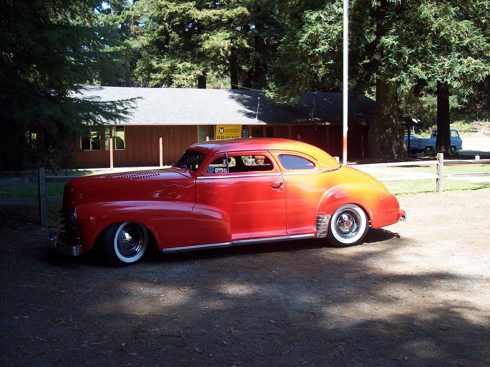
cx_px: 245
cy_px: 184
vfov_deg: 36.8
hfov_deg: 47.9
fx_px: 552
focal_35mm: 39
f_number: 3.4
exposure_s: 1/180
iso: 100
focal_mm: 8
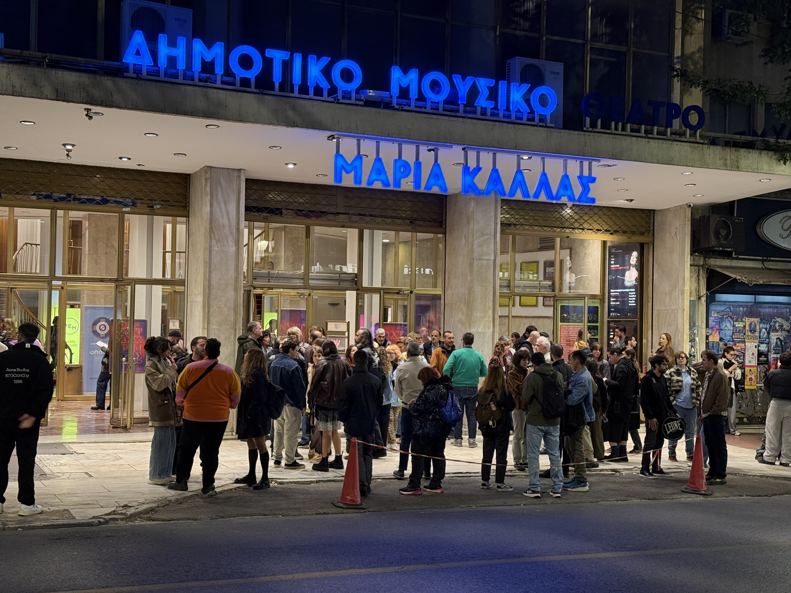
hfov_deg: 39.7
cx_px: 396
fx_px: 1097
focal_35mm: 48
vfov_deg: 30.3
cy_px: 296
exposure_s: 1/33
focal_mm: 6.76
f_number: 1.78
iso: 250
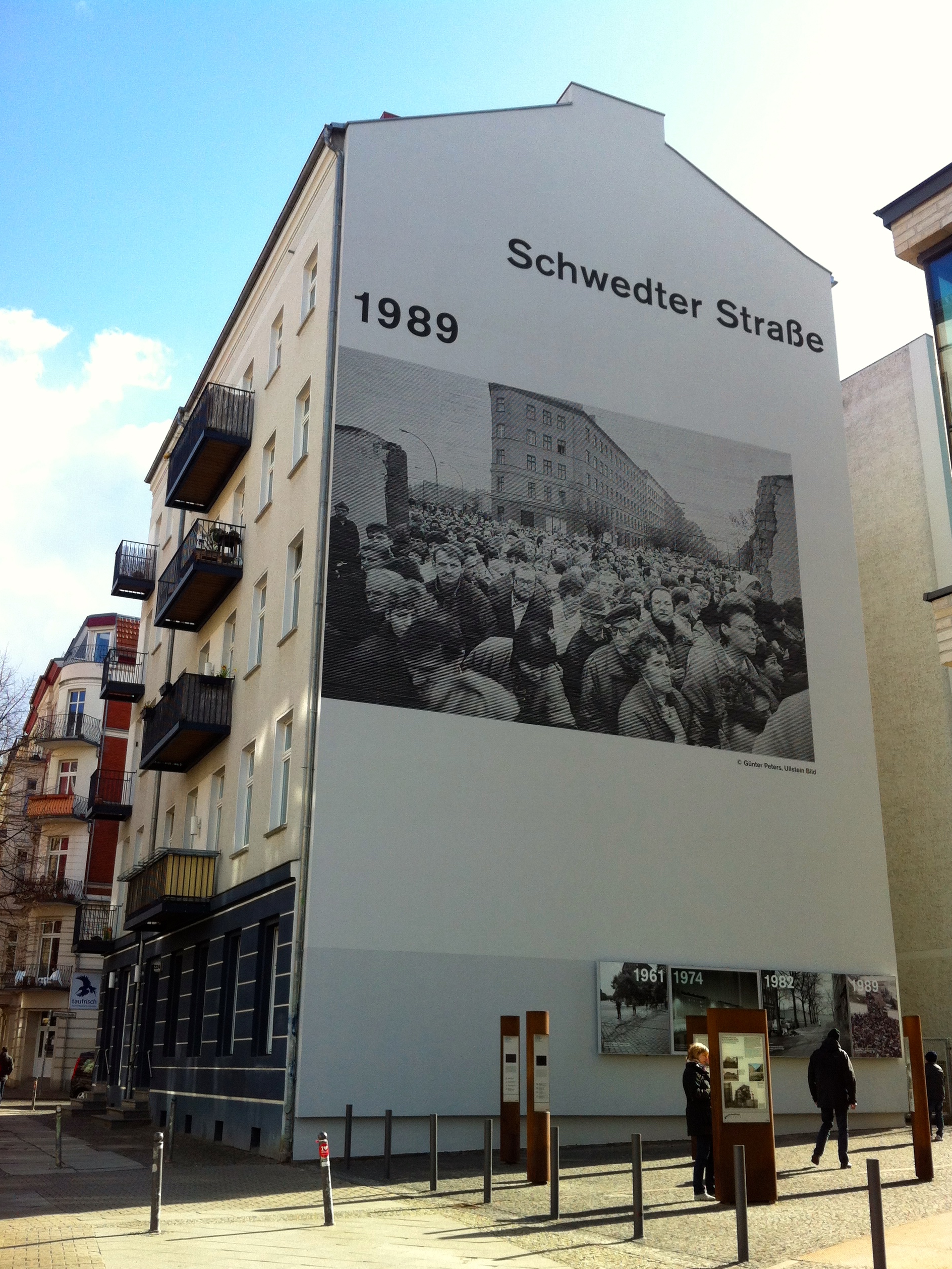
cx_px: 483
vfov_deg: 51.4
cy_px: 646
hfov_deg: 39.7
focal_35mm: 36
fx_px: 1320
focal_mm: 3.85
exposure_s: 1/479
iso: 80
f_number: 2.8
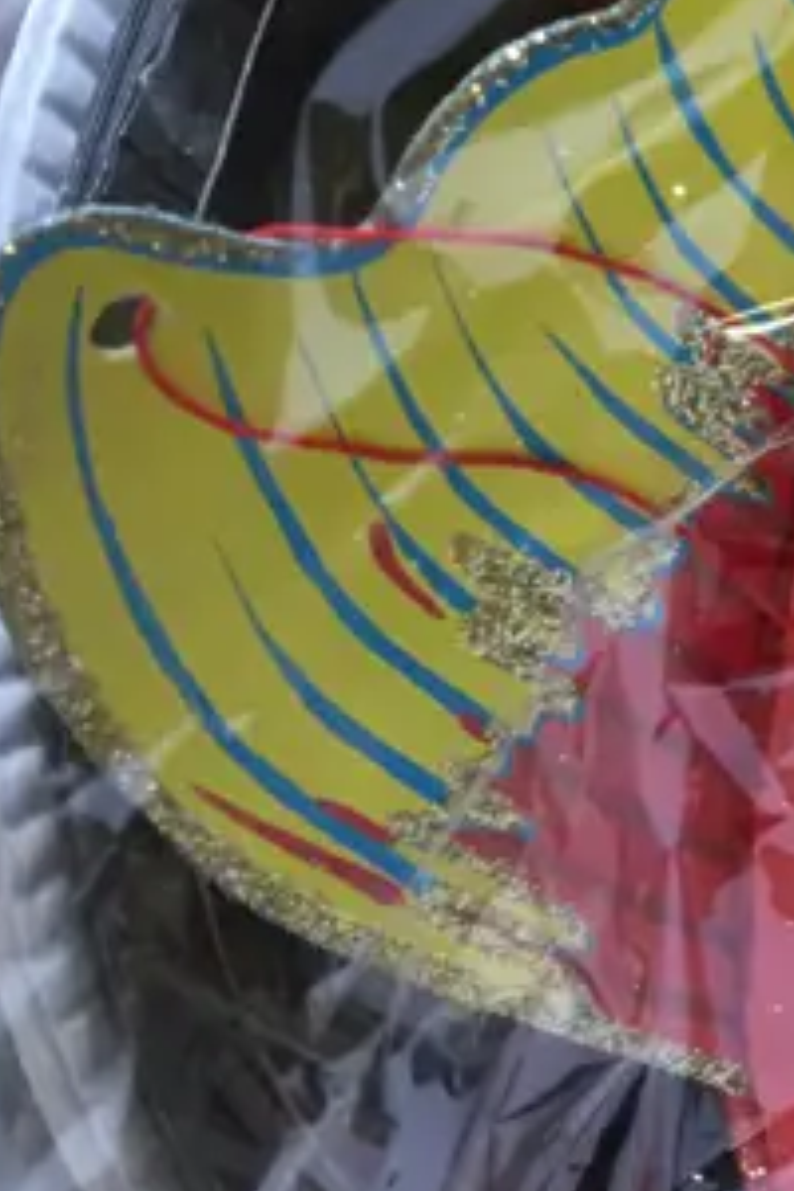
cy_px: -365
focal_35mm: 103
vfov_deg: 18.4
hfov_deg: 12.3
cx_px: 1370
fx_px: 3407
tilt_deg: -78.9
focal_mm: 4.15
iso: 40
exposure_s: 1/33
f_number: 2.2
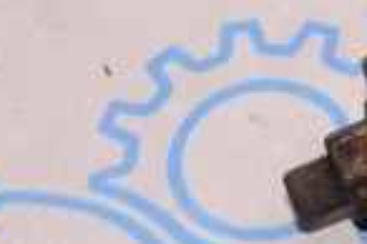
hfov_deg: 11.5
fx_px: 1741
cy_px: 210
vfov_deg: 8.0
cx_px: 571
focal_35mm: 171
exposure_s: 1/160
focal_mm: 26
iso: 1600
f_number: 8
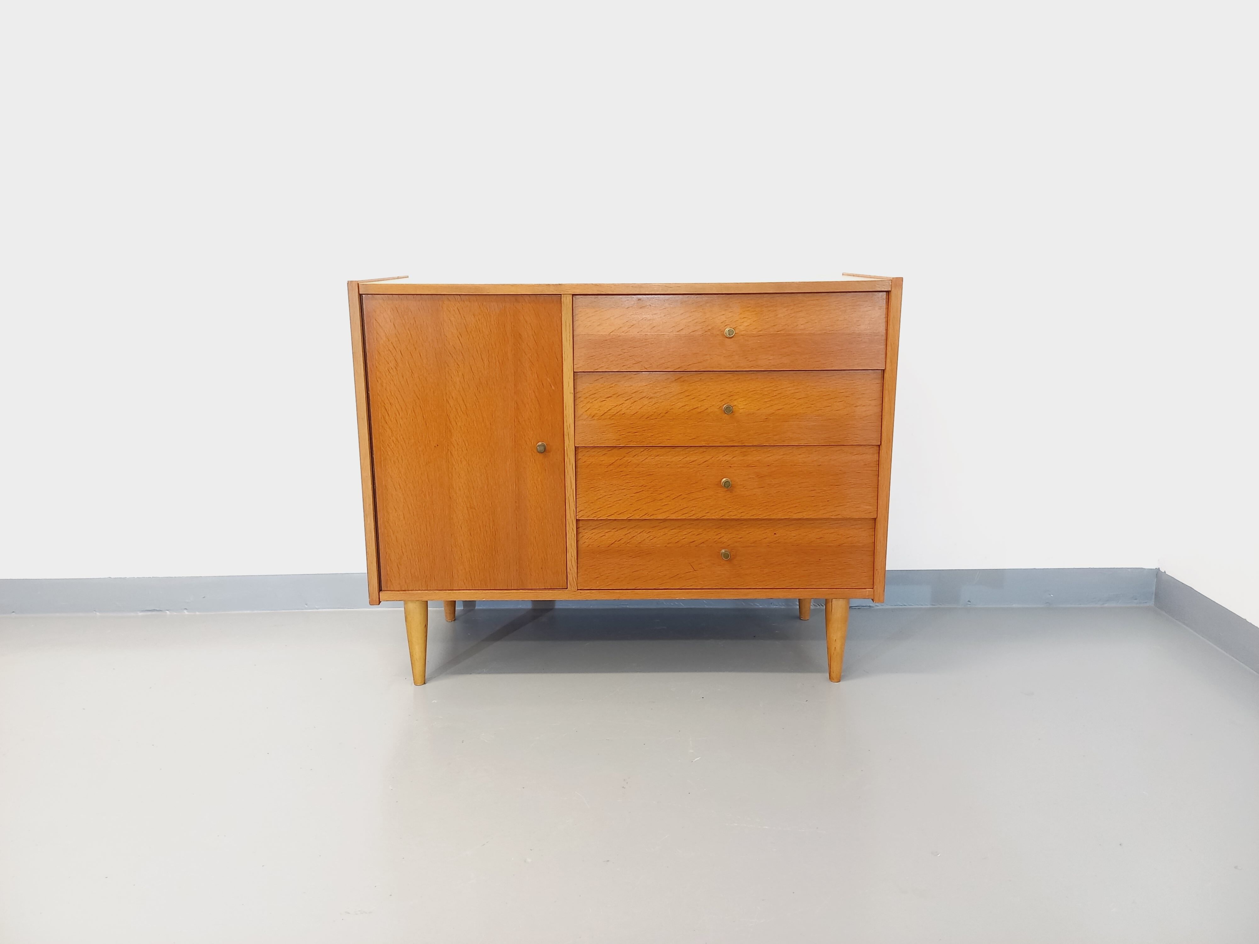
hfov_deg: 69.4
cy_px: 472
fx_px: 909
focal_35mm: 25
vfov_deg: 54.9
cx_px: 630
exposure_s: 1/33
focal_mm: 4.65
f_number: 1.8
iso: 320
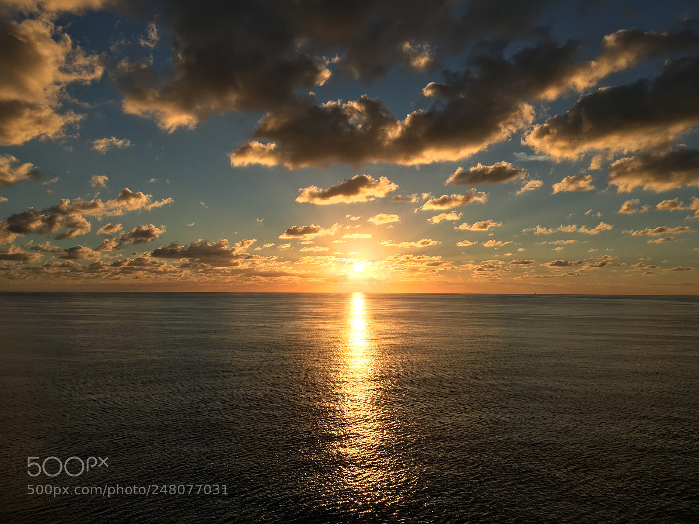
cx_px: 350
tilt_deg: +1.8
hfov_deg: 61.7
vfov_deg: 48.2
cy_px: 262
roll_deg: +0.0
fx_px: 586
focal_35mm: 29
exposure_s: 1/2747
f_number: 2.2
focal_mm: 4.15
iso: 25
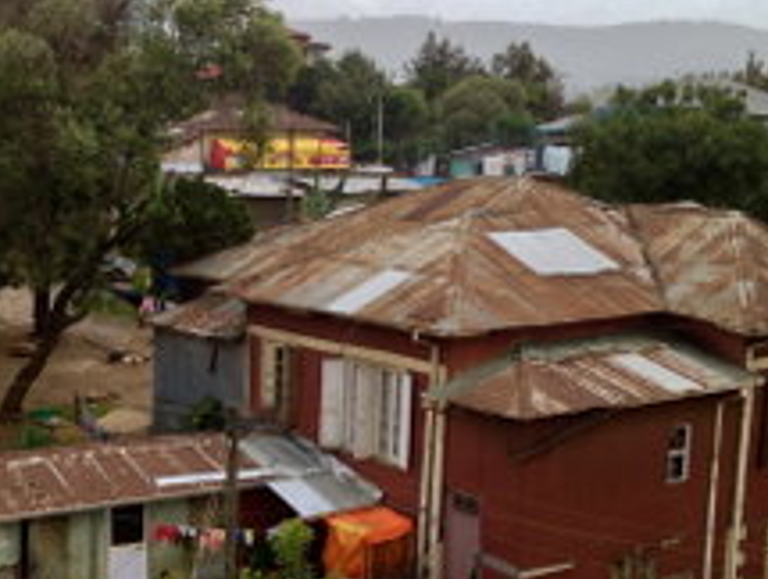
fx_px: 1445
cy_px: 361
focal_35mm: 65
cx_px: 193
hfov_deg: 29.3
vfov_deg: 22.6
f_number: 2.4
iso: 50
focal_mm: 4.28
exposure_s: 1/690
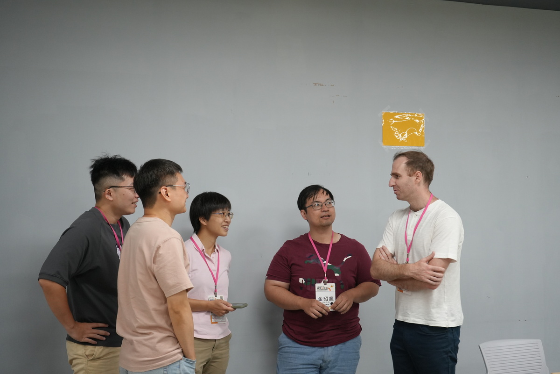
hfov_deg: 42.7
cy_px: 187
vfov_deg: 29.2
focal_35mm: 46
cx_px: 280
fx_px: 715
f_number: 4.5
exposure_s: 1/160
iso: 2000
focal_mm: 46
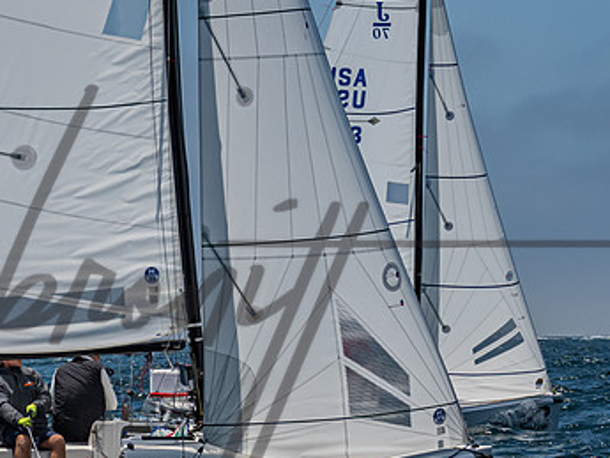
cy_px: 331
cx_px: 13
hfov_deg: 7.1
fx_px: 4883
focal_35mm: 277
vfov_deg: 5.4
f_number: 6.3
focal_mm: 90
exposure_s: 1/3200
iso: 400
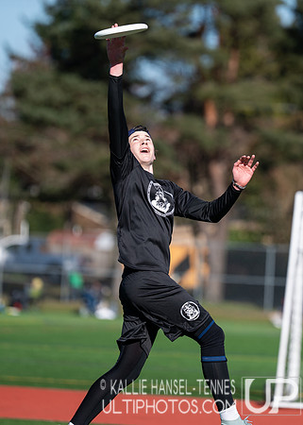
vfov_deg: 6.4
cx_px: 219
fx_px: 3777
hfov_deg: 4.6
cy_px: 198
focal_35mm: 313
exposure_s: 1/2000
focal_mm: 200
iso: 100
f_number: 3.2
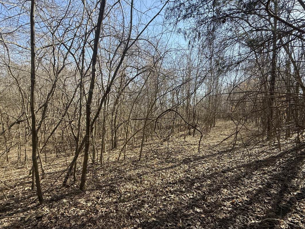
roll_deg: -2.4
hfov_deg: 91.0
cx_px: 156
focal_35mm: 17
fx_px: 150
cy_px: 131
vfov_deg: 74.4
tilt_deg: -3.4
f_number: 2.2
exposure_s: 1/395
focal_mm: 2.22
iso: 50
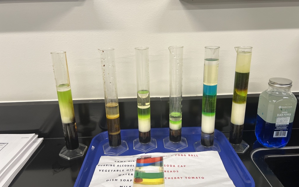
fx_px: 228
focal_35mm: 28
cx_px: 152
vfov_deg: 44.5
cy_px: 97
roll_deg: +2.4
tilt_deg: -20.6
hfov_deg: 66.5
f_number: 1.5
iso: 125
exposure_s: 1/115
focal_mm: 5.7
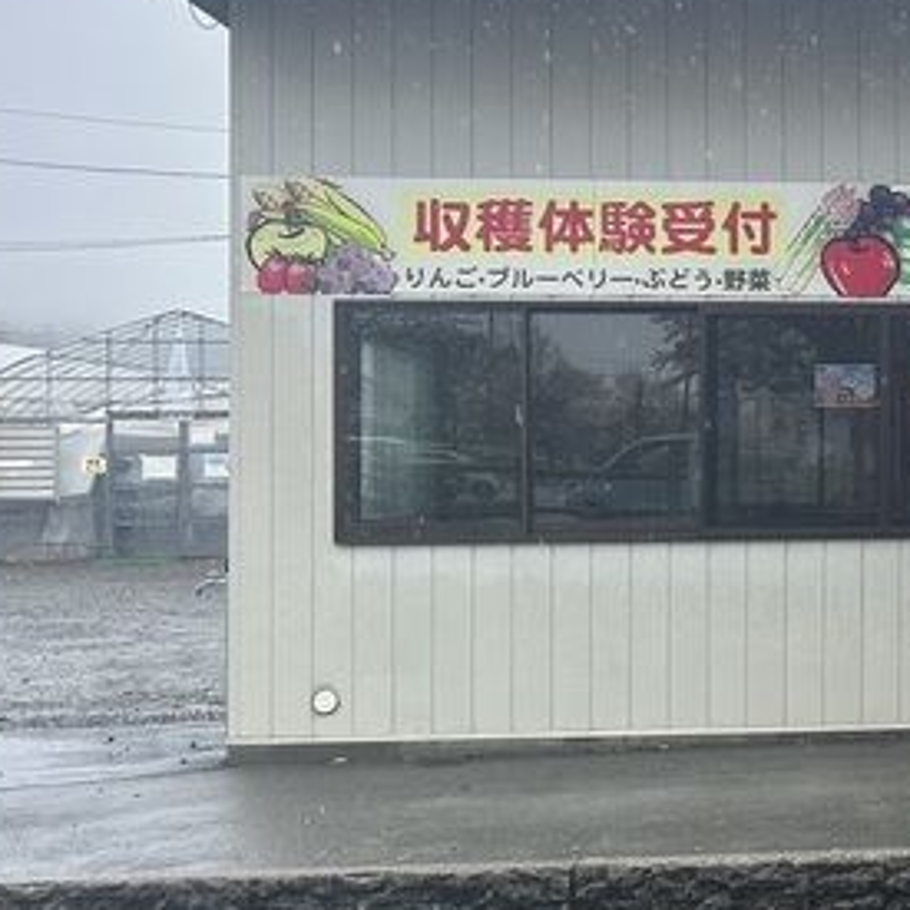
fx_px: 2022
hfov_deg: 21.8
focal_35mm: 68
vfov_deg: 25.4
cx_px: 1302
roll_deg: +0.6
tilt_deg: +0.5
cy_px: 432
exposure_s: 1/1048
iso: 50
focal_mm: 5.7
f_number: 1.5
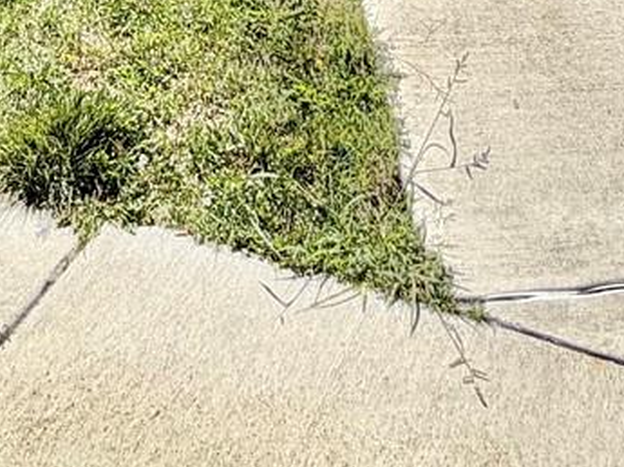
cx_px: 230
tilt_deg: +4.0
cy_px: -590
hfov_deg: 29.7
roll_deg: +0.1
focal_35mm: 65
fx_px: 1170
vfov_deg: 15.3
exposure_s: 1/888
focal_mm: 2.22
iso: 20
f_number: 2.2
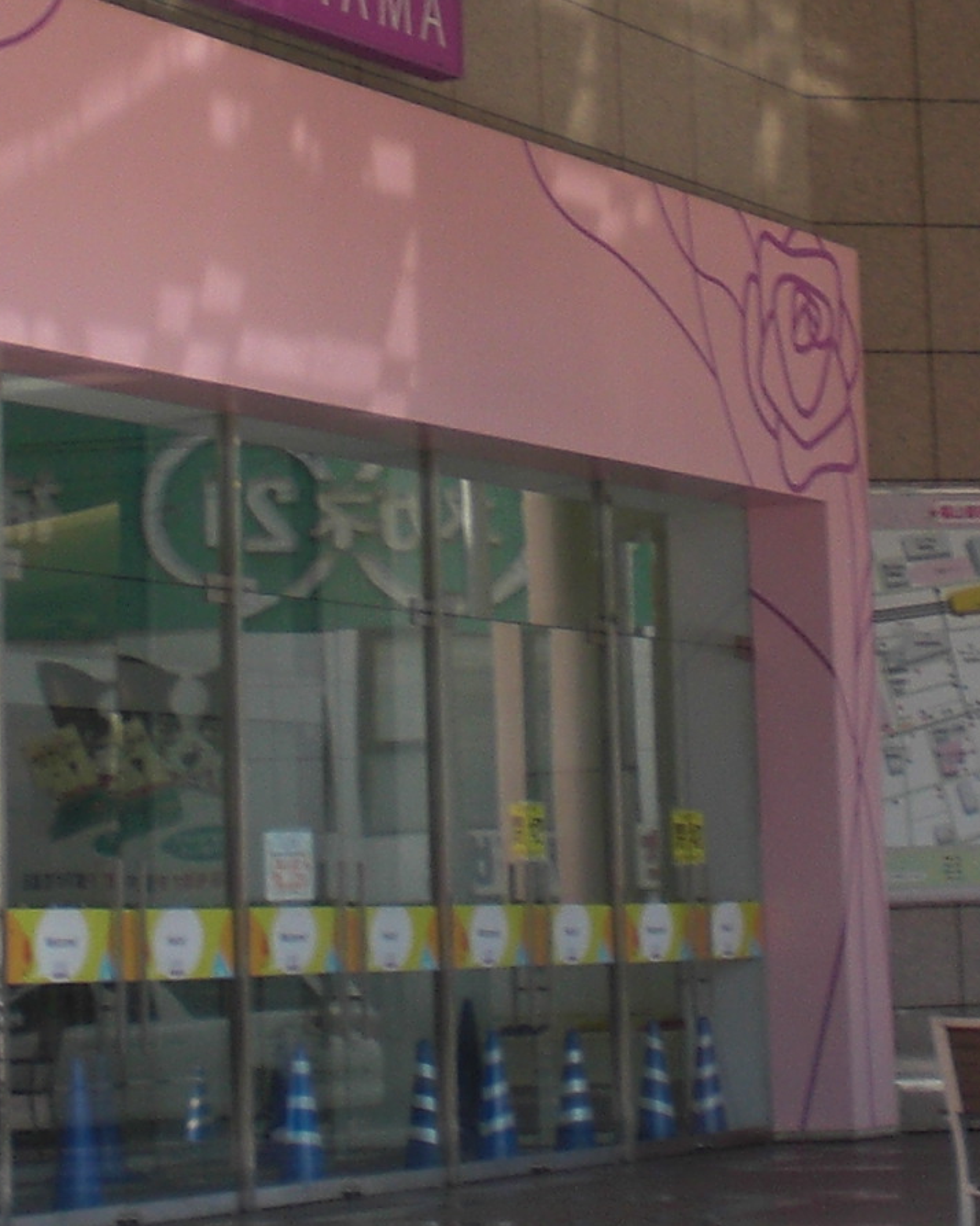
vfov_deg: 16.3
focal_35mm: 117
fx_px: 4243
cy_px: 165
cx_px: 638
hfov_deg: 13.2
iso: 64
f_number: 3.1
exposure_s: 1/250
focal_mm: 6.3
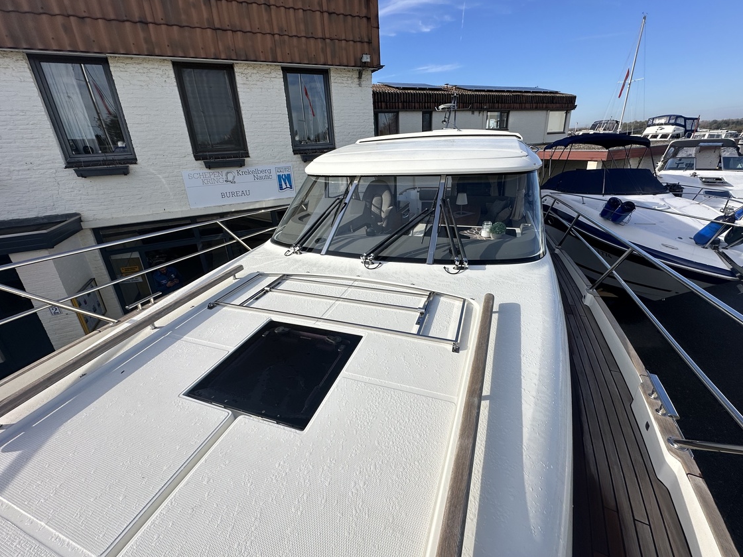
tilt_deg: -20.5
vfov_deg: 81.7
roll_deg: +2.7
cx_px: 376
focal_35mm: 15
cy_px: 262
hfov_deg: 98.2
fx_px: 322
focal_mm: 2.22
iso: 50
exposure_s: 1/2174
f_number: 2.2
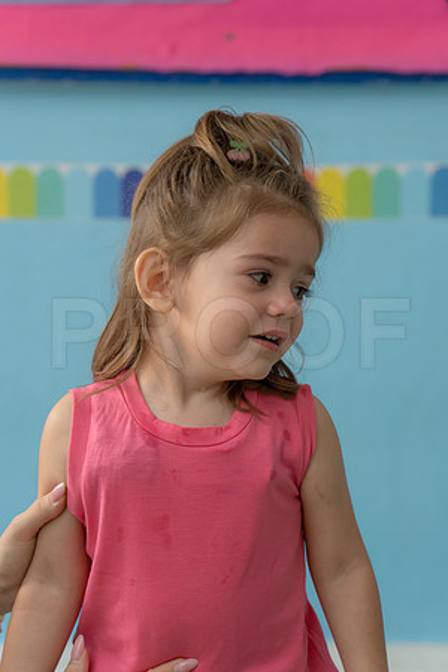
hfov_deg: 14.1
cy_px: 336
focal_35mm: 97
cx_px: 224
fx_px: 1811
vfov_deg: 21.0
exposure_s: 1/160
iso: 1600
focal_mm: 97
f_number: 5.6
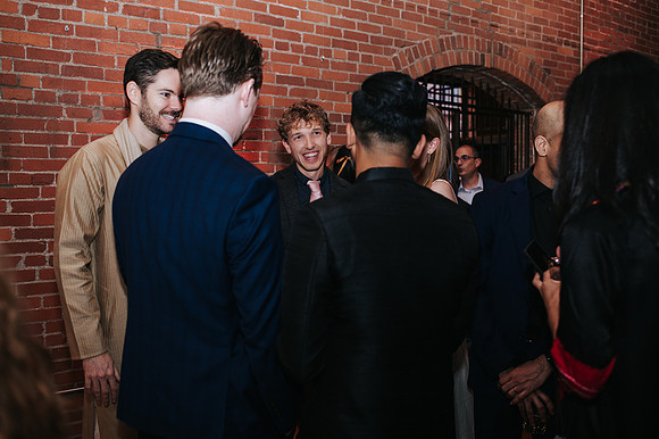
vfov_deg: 37.1
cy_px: 220
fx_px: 653
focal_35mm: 36
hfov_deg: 53.6
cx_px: 330
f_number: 3.2
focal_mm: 35
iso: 800
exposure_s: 1/200
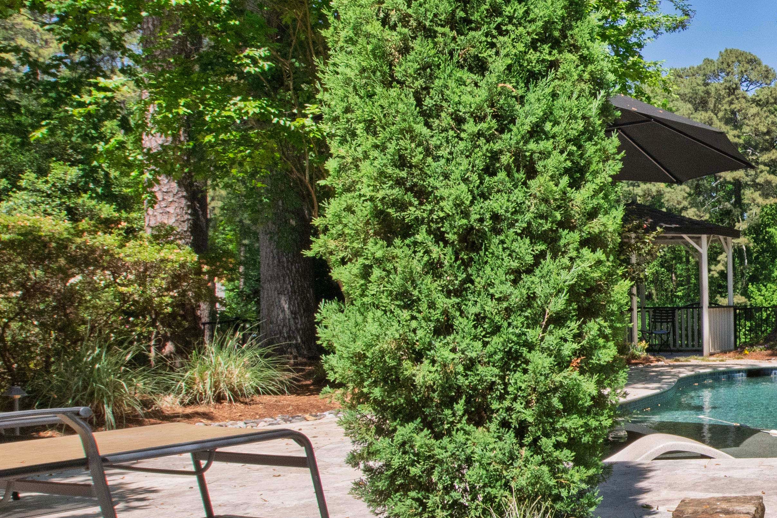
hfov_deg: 33.1
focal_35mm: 48
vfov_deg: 28.0
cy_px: 326
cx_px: 949
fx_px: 1036
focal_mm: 14
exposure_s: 1/500
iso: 500
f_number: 11
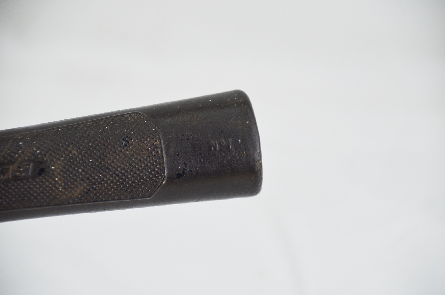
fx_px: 2498
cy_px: 148
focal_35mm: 202
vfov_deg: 6.8
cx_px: 222
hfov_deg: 10.2
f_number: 5.6
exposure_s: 1/250
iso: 450
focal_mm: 135
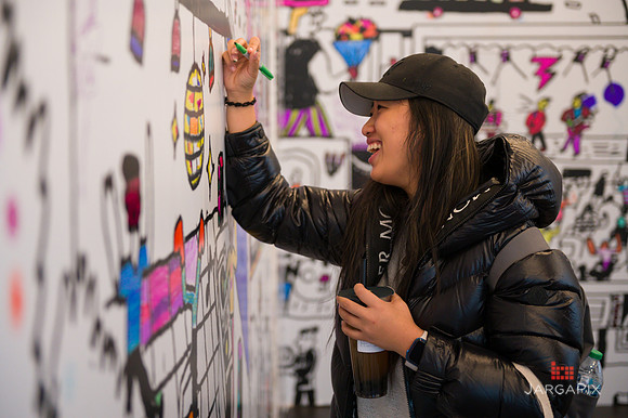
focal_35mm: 55
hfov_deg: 36.3
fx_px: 959
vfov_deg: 24.6
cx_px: 314
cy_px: 209
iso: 2500
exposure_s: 1/200
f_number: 3.5
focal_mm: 55
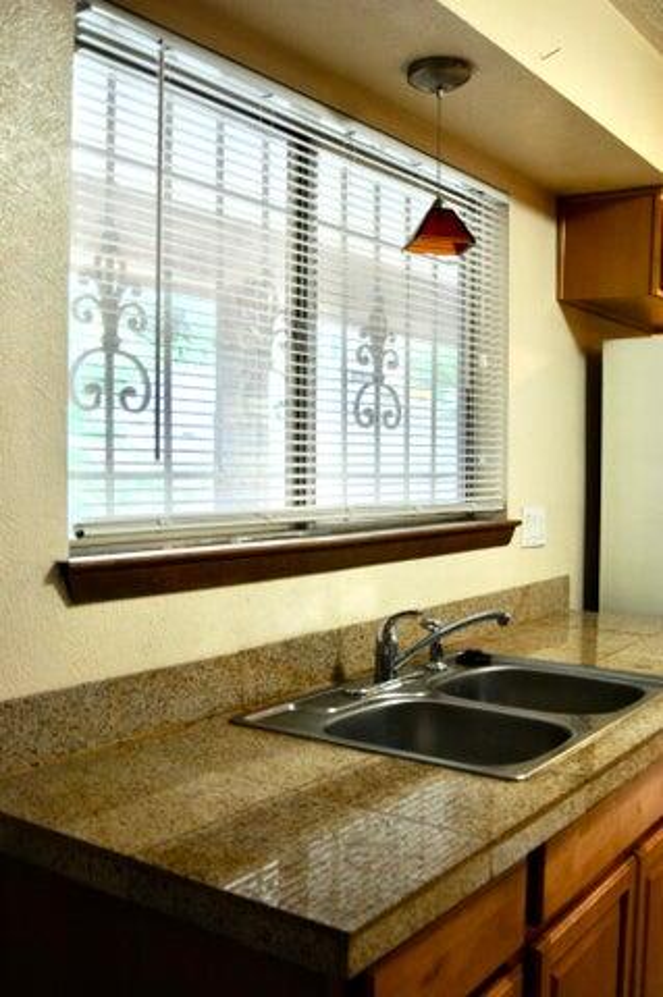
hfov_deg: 36.8
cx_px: 332
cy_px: 498
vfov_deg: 53.2
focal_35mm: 36
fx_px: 997
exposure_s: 1/30
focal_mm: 24
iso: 280
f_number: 3.5
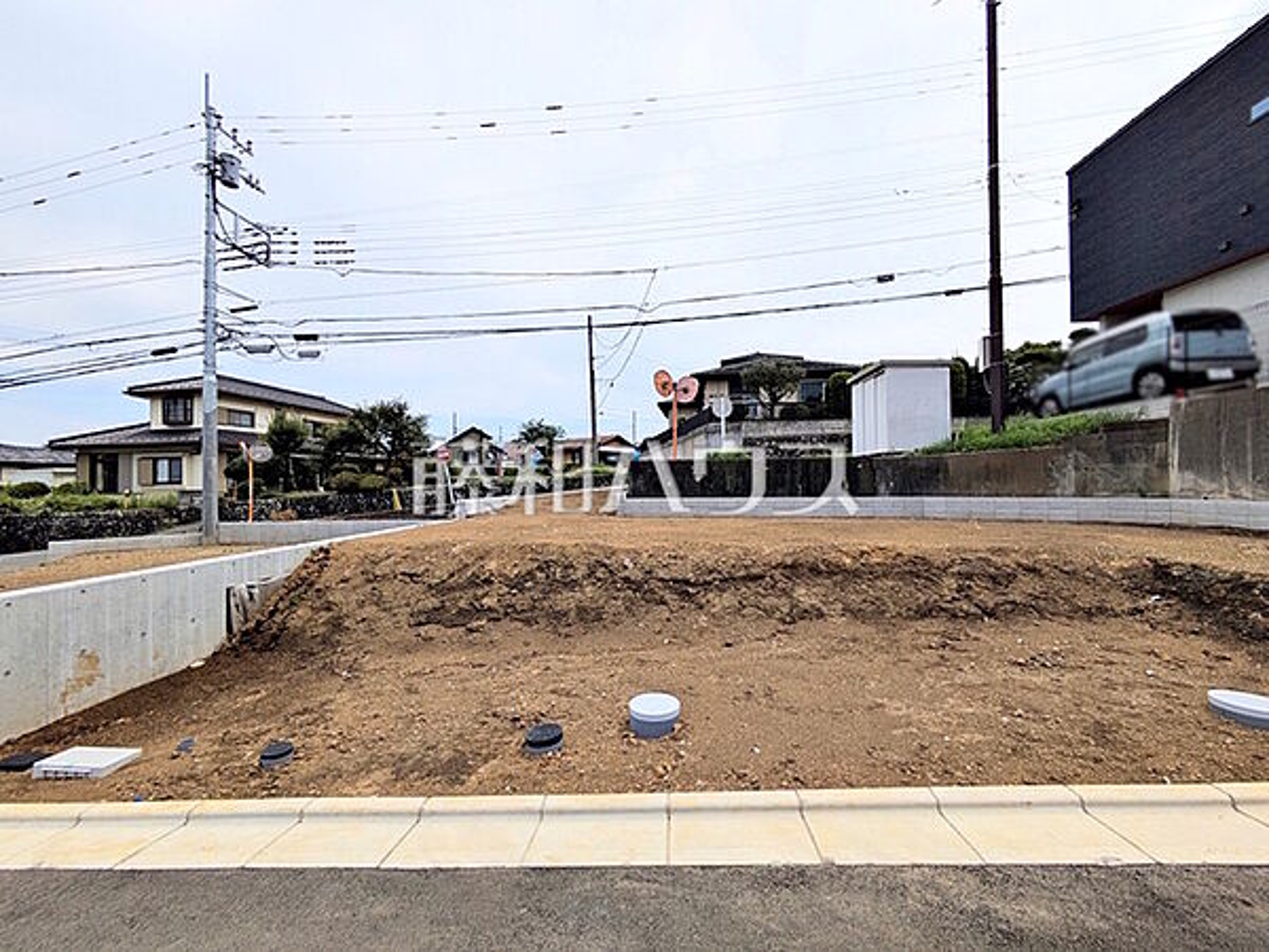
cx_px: 634
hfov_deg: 102.1
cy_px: 476
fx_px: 513
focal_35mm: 14
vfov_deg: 85.7
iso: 52
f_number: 2.2
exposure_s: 1/2532
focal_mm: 1.83
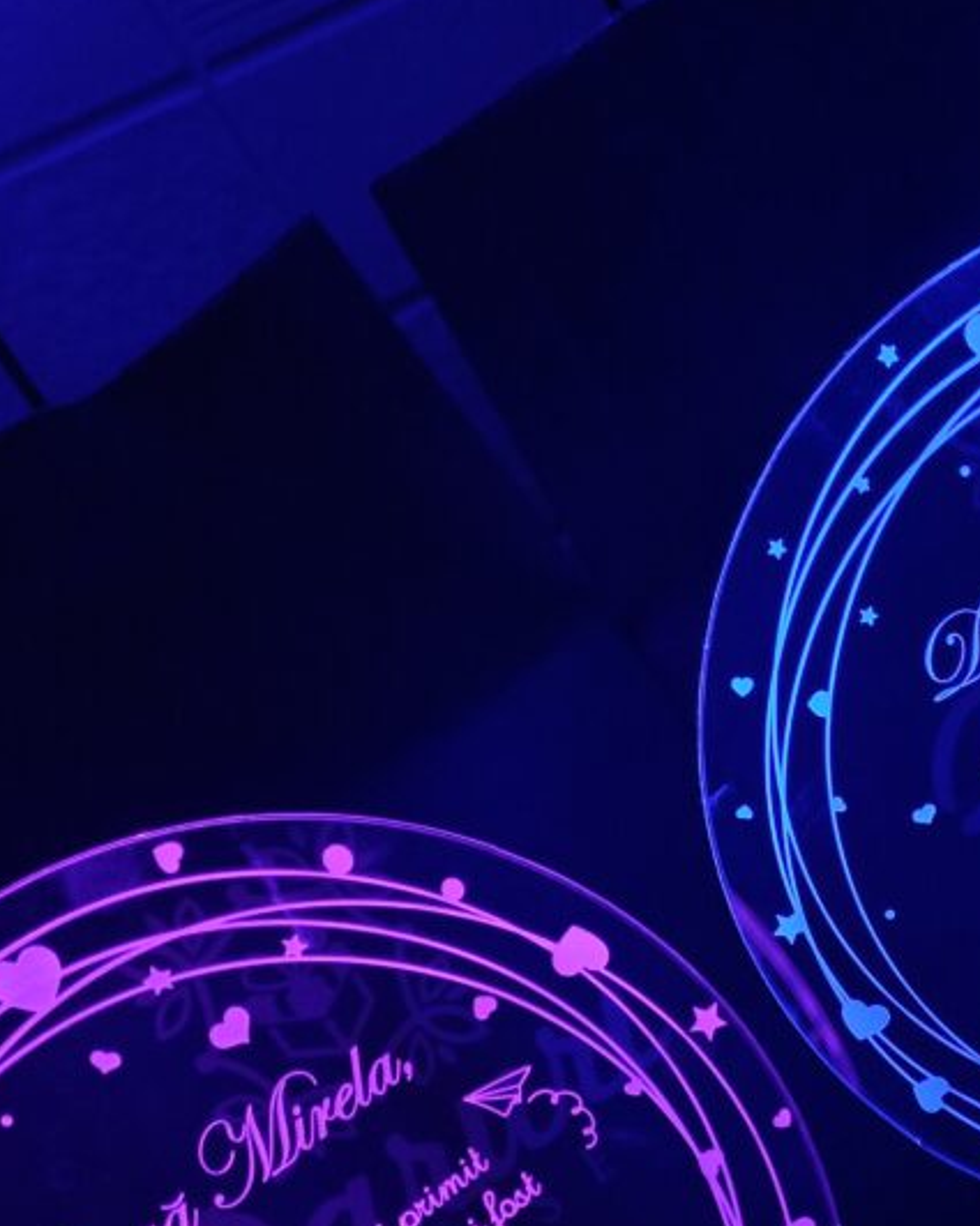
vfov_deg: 37.5
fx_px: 1705
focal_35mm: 47
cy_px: 1058
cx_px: 793
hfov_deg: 31.2
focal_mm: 4.65
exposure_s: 1/33
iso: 250
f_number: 1.8
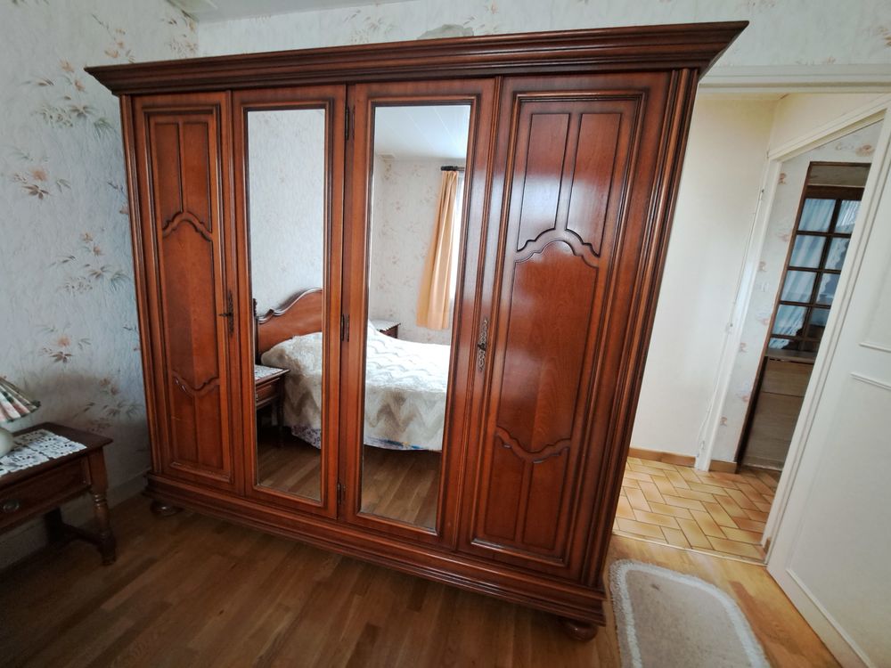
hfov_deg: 106.2
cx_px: 446
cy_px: 334
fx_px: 335
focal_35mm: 13
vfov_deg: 89.9
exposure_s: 1/25
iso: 400
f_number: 2.2
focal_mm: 1.74
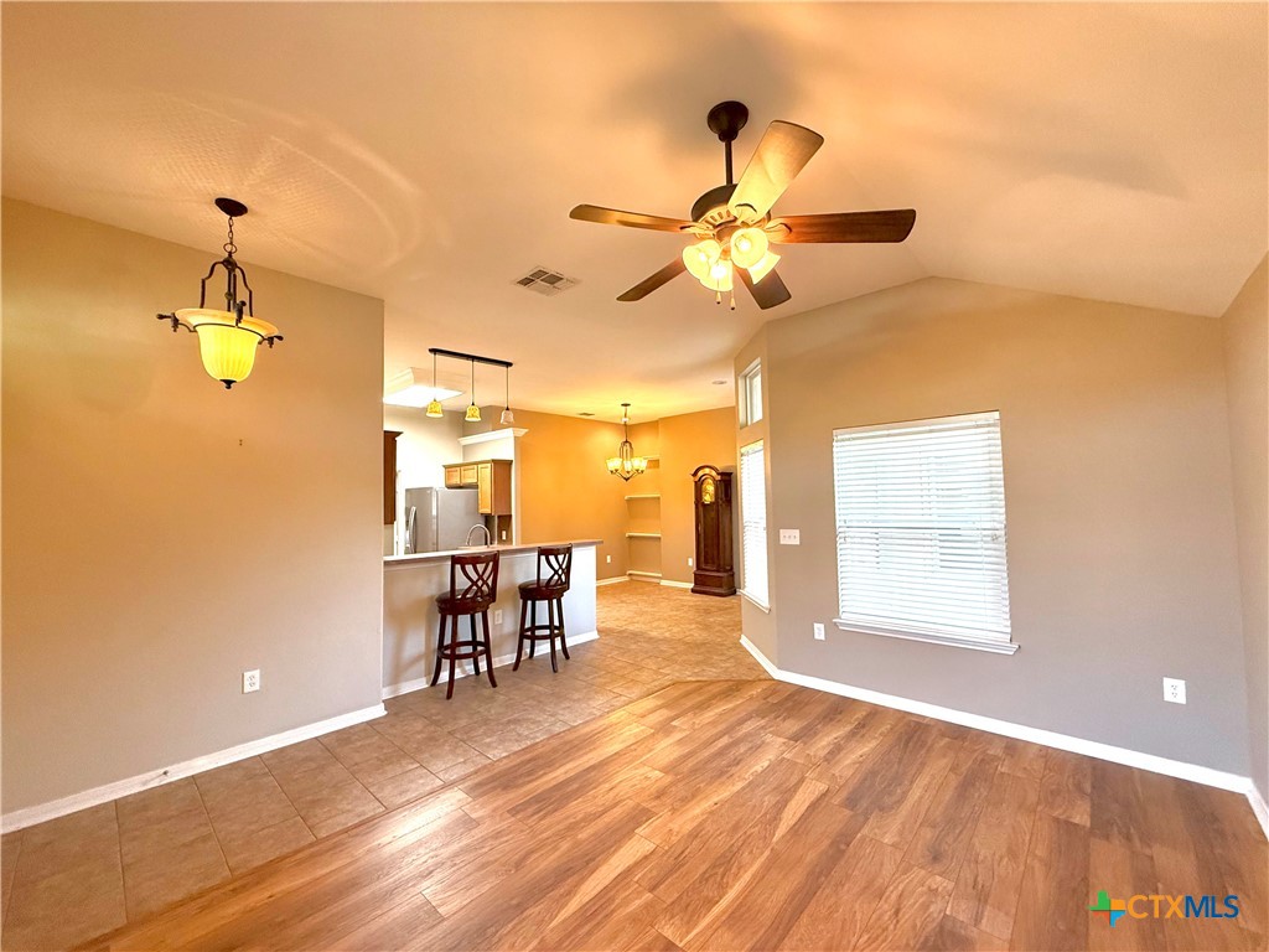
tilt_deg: +3.7
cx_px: 634
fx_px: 513
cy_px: 476
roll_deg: +0.8
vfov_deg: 85.7
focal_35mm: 14
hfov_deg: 102.1
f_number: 2.2
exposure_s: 1/120
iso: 400
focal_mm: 2.22
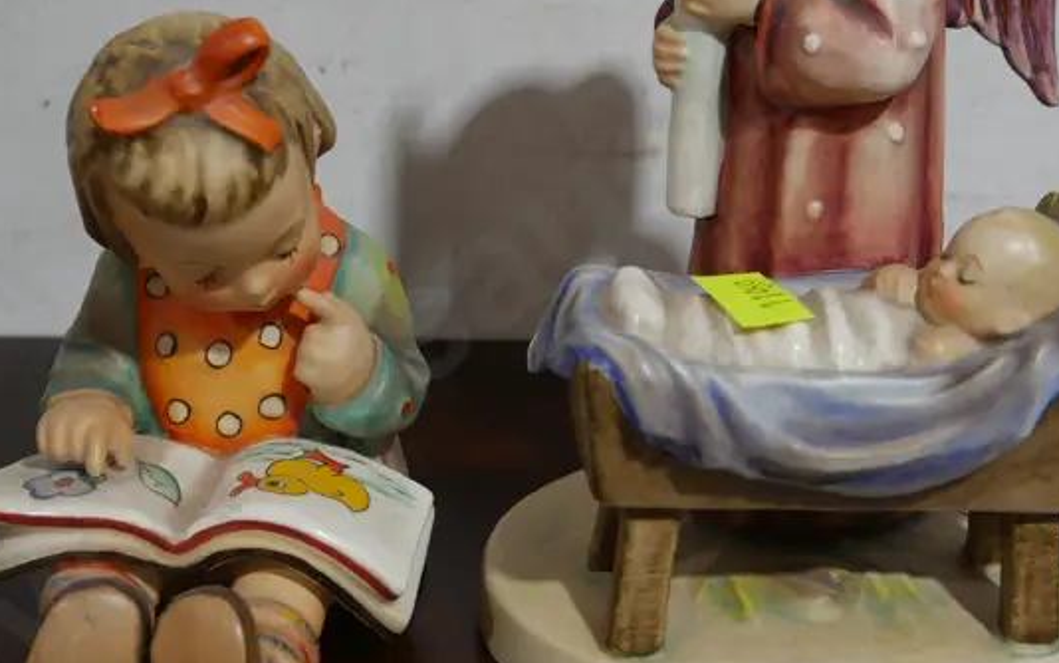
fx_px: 1876
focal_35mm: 65
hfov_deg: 31.5
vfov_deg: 19.9
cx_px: 591
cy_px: 206
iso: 320
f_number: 3.6
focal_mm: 16
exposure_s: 1/60
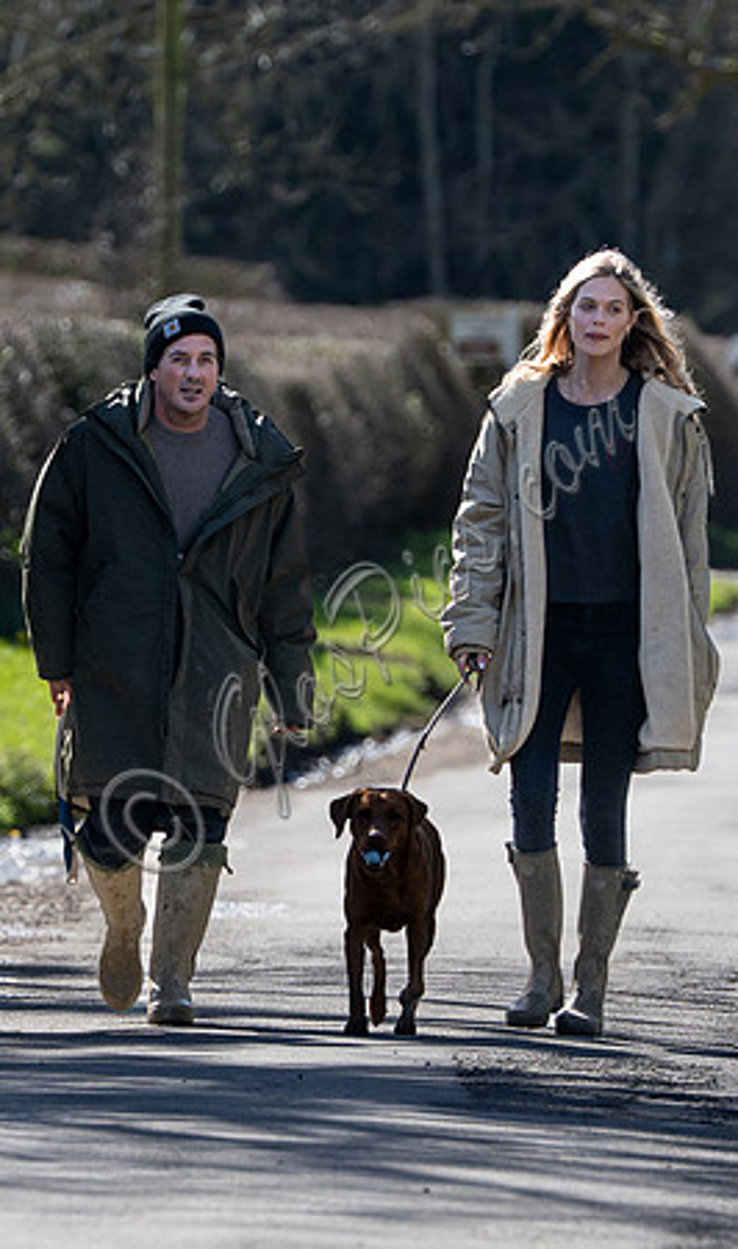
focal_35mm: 607
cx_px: 139
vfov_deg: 3.5
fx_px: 20339
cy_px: 810
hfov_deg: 2.1
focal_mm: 200
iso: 400
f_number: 4.5
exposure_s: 1/1250
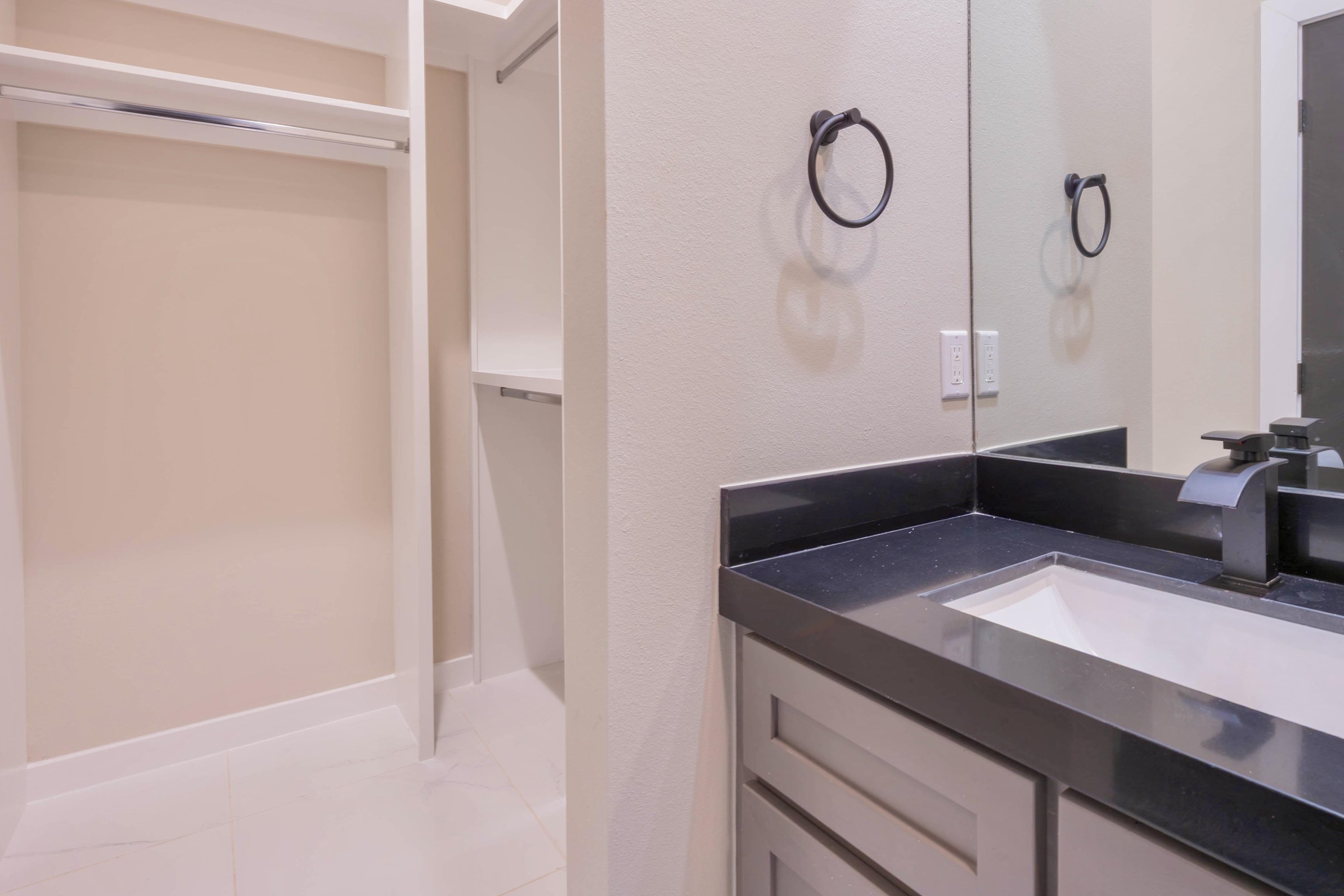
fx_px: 672
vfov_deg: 66.6
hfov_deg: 89.9
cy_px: 352
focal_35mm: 18
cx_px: 709
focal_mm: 14
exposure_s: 1/50
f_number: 11
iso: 400
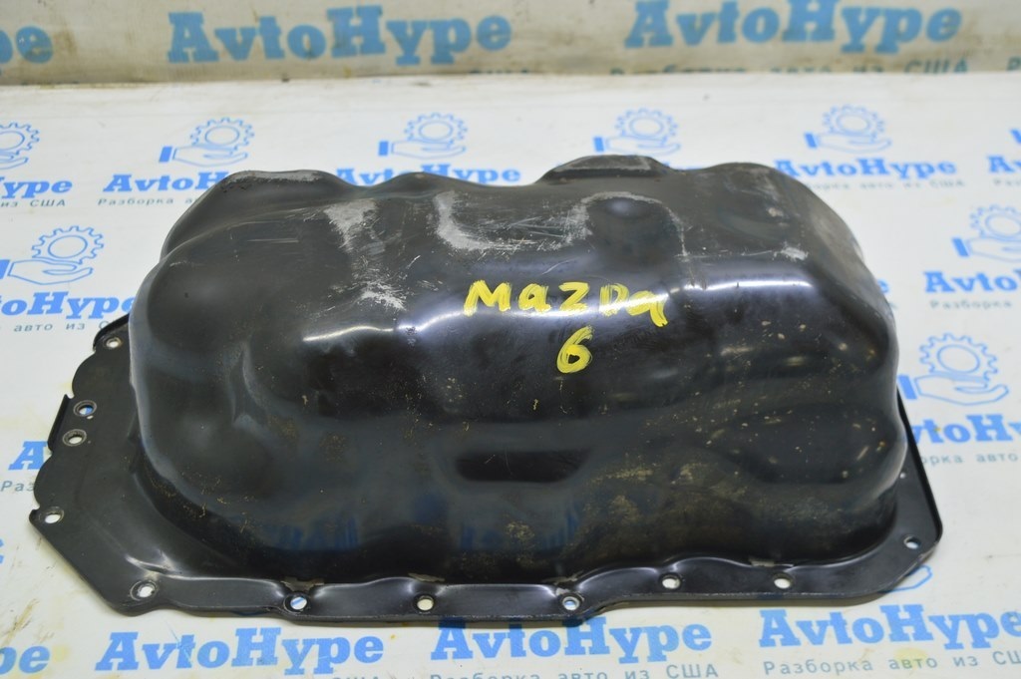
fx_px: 1275
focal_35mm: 45
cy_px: 340
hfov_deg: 43.6
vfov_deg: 29.8
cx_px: 510
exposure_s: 1/20
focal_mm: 30
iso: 400
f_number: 5.6
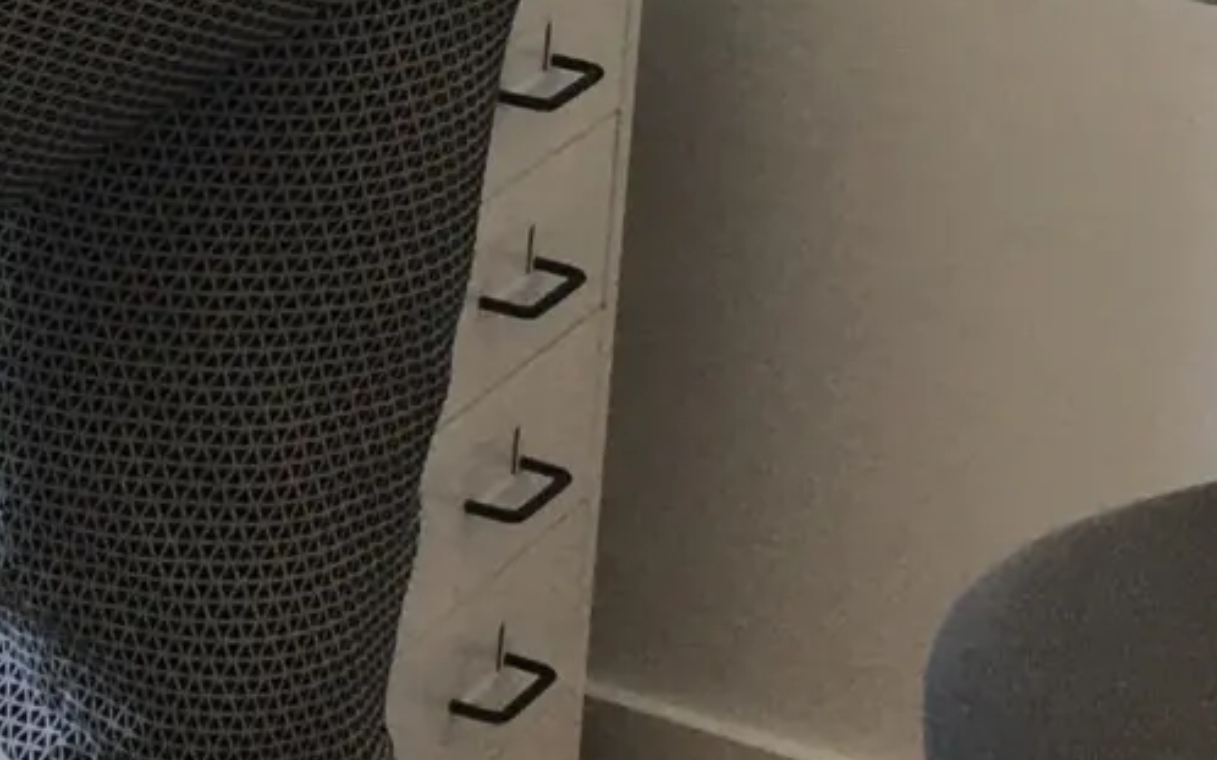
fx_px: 5239
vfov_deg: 8.1
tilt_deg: -13.3
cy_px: -494
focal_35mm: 158
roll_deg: -0.2
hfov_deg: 12.3
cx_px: -843
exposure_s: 1/30
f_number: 2.2
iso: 32
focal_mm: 4.15
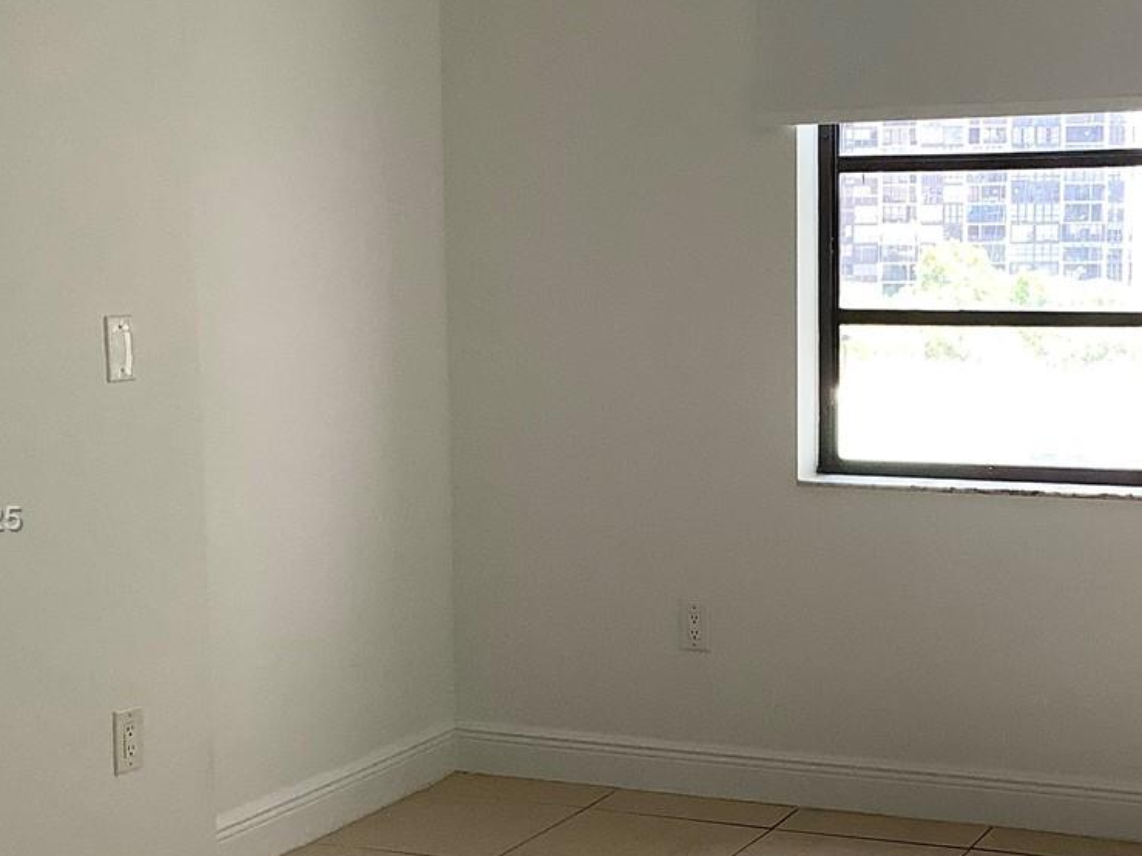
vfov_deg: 21.9
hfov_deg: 28.8
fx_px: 2210
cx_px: 762
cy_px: 521
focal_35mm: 67
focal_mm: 3.3
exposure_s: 1/120
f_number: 2.4
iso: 50
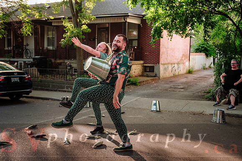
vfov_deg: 36.0
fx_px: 249
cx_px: 121
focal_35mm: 37
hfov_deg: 51.9
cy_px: 80
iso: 500
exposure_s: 1/800
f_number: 1.8
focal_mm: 24.9
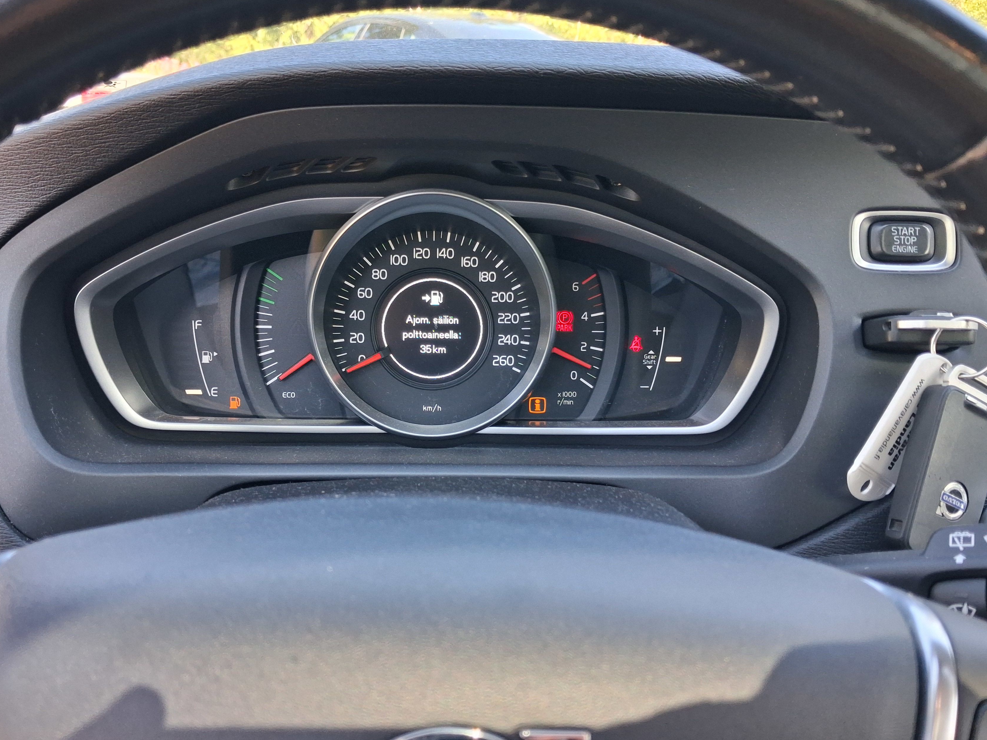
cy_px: 357
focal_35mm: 33
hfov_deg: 55.3
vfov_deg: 42.9
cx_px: 446
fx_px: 941
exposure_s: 1/100
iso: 100
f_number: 1.8
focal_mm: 4
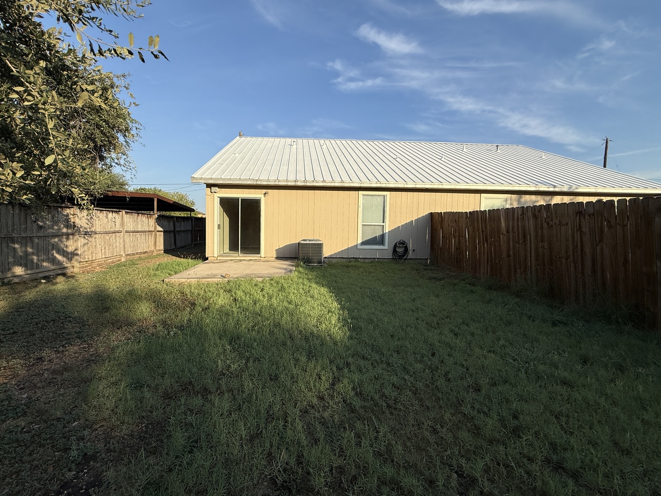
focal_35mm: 15
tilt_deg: -2.0
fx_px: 286
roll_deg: -1.0
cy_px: 244
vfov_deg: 81.7
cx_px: 312
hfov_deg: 98.1
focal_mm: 2.22
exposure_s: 1/2092
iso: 50
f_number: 2.2
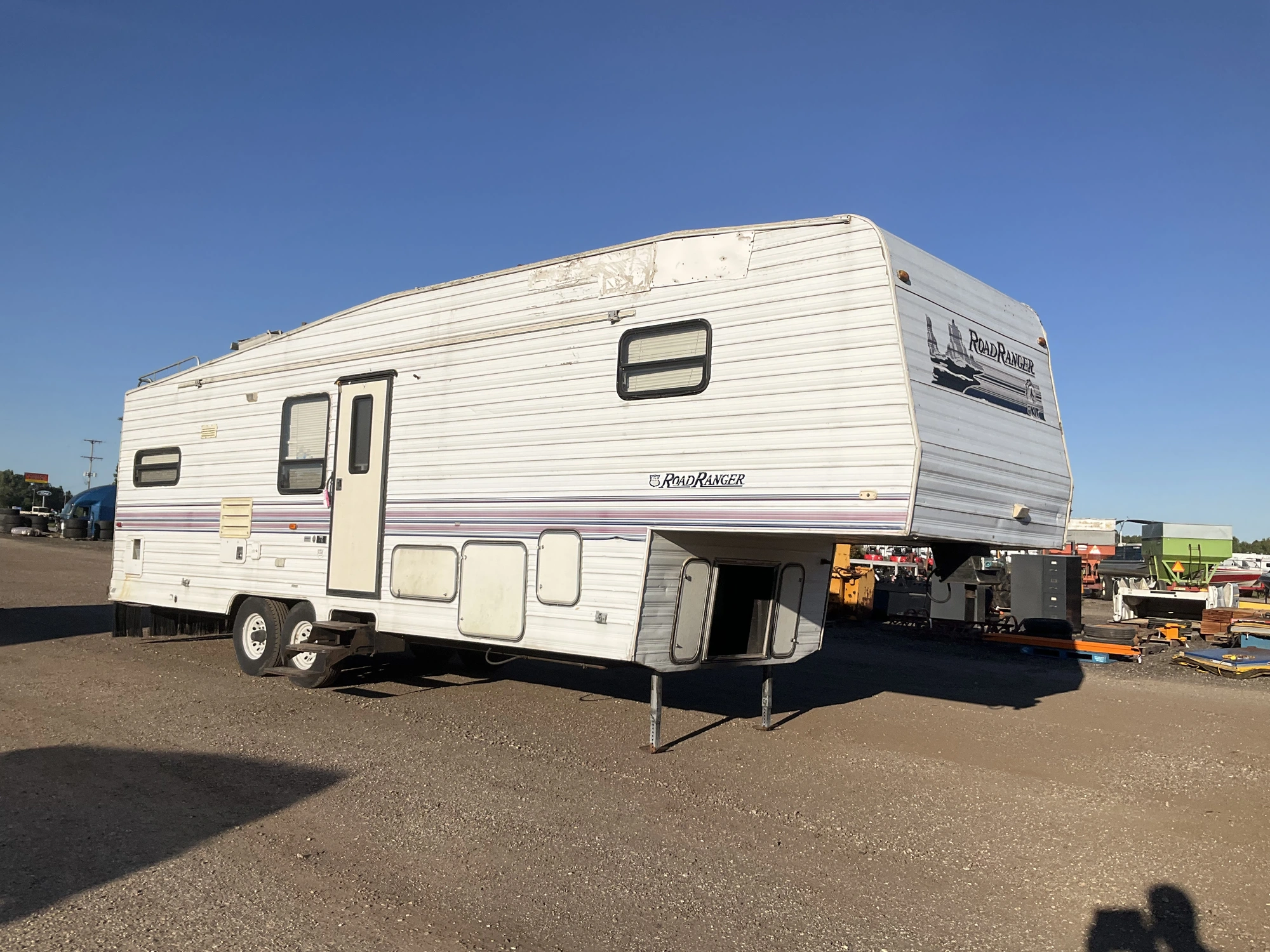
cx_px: 635
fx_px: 1064
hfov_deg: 61.7
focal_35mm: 29
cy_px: 476
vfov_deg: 48.2
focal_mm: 3
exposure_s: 1/4405
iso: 25
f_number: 1.8
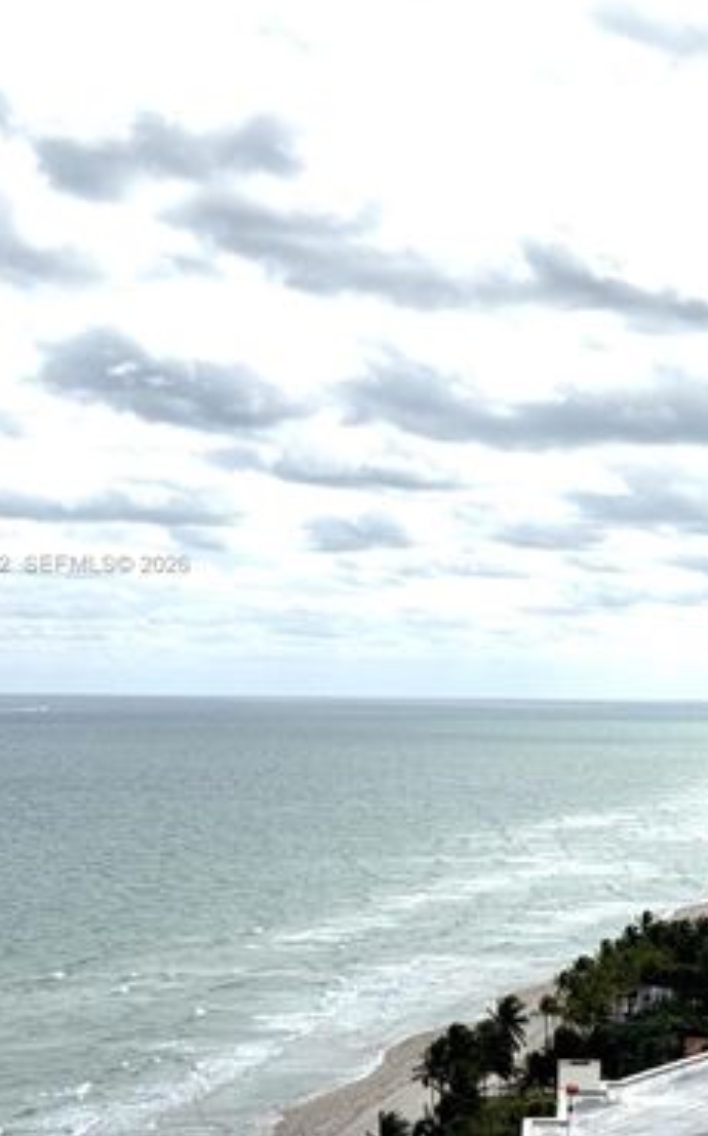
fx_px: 2134
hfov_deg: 18.5
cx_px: 659
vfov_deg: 29.8
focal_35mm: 69
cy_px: 565
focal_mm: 6.76
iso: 64
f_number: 1.78
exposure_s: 1/15385
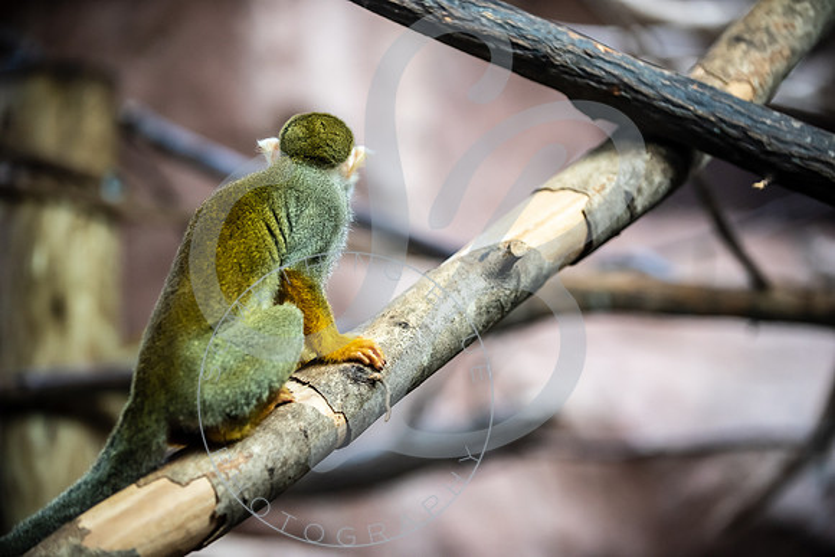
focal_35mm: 116
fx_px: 2691
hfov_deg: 17.6
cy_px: 278
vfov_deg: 11.8
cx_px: 418
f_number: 2.8
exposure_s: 1/200
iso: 1000
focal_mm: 116
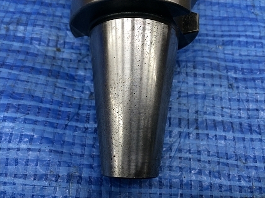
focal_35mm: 29
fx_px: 222
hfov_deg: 61.7
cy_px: 99
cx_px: 132
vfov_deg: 48.2
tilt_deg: -67.1
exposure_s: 1/30
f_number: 2.2
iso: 100
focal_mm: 4.15
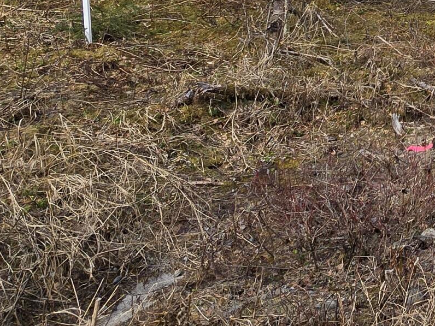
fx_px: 616
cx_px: 519
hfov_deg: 32.4
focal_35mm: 49
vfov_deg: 27.5
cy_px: -21
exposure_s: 1/1293
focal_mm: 2.2
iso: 50
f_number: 2.2
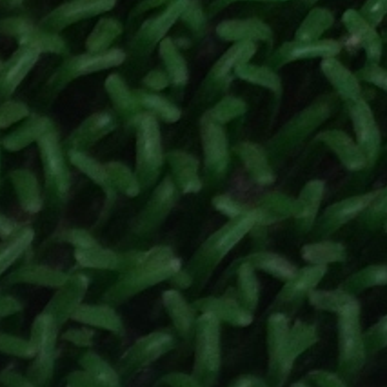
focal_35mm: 161
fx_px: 2036
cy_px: 845
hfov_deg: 9.1
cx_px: -710
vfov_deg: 9.9
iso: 100
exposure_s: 1/155
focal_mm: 4.74
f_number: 1.79
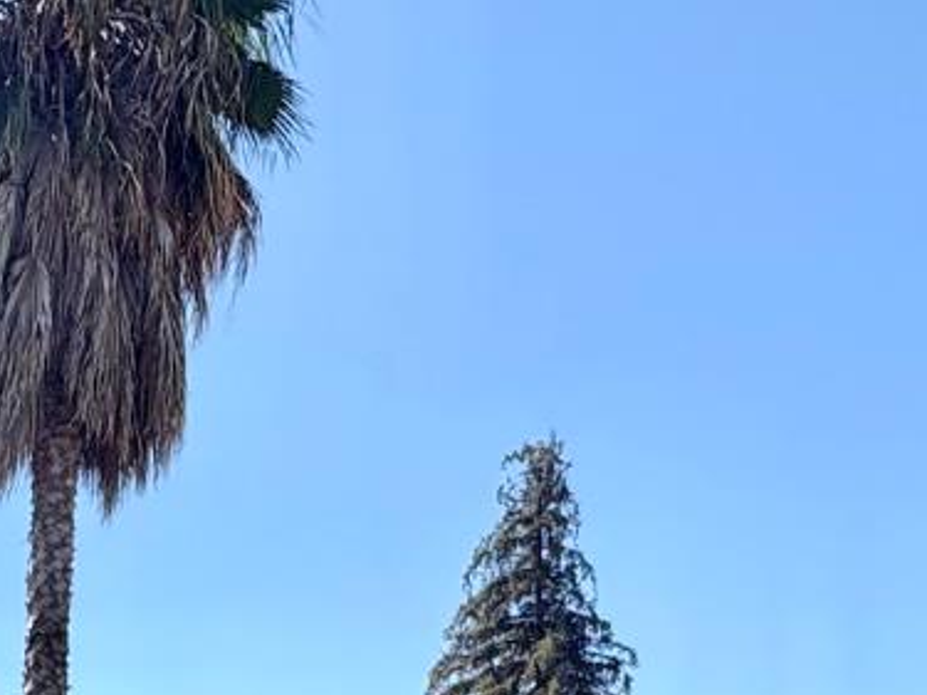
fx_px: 1499
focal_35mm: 56
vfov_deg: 22.3
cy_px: 991
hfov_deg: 33.6
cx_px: 218
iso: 40
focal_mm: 2.22
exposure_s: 1/1600
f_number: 2.2
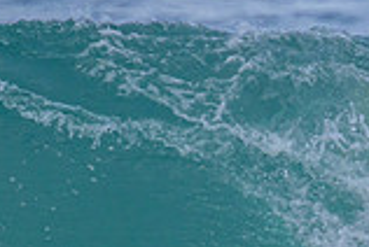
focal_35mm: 3501
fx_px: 35952
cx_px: 563
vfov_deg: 0.4
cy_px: 339
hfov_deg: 0.6
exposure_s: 1/2000
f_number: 11
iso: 1100
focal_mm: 800
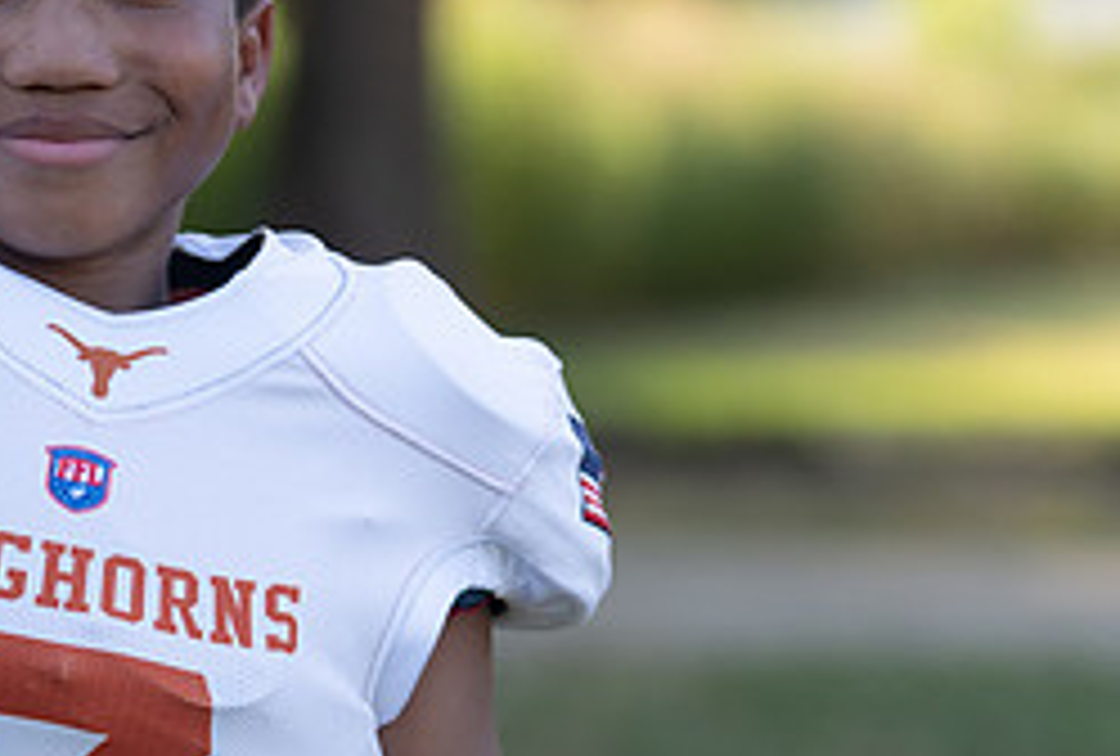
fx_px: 7213
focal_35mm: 231
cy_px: 421
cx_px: 55
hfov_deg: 8.8
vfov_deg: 6.0
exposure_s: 1/400
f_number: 2.8
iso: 160
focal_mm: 94
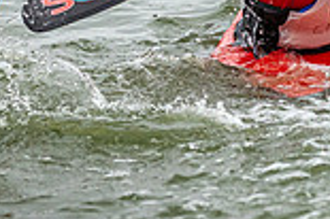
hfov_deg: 2.2
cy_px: -92
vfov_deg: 1.5
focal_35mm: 942
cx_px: 278
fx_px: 8626
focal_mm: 200
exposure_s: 1/3200
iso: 2500
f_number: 5
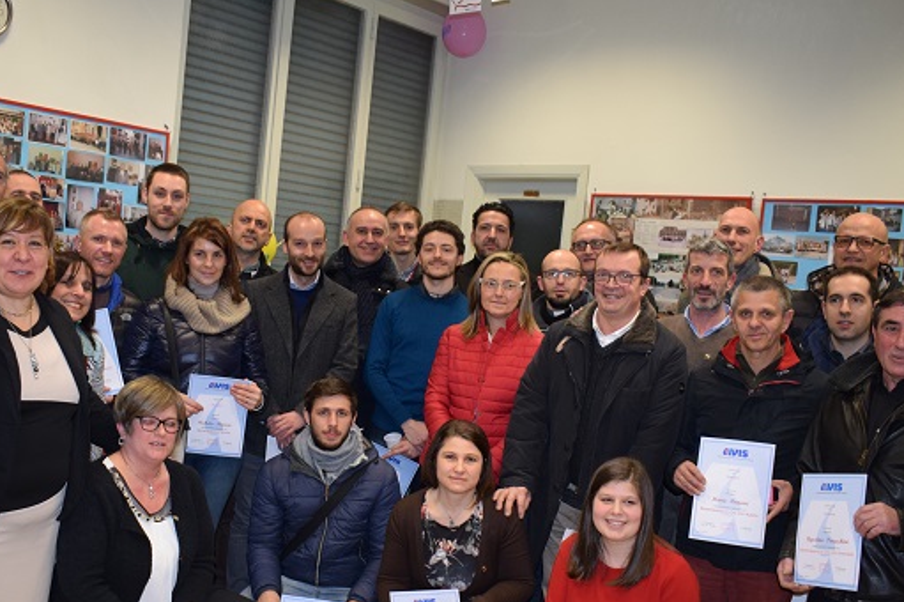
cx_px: 372
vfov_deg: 35.7
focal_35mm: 37
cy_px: 379
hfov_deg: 51.6
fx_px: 928
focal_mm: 18
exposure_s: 1/80
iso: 800
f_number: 4.5
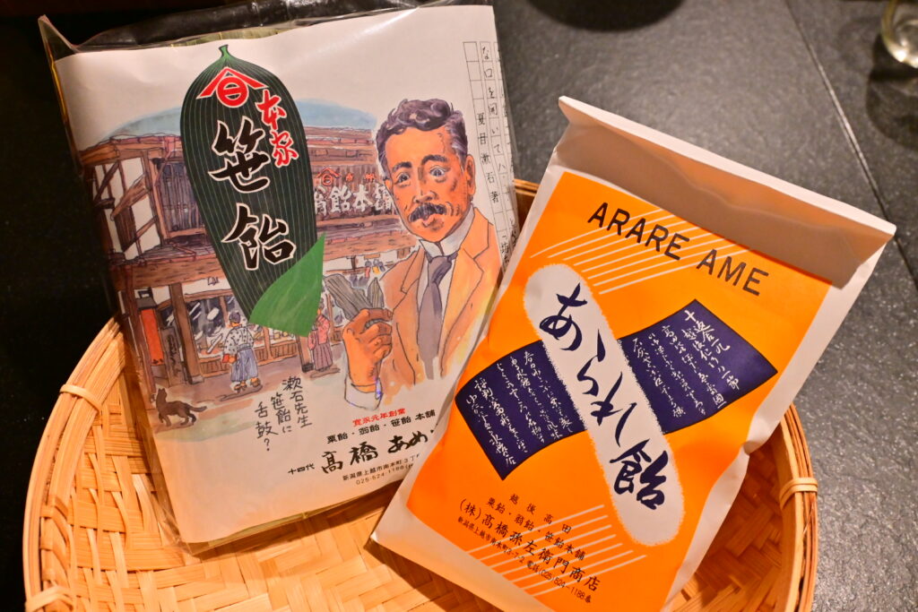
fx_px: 803
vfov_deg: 41.7
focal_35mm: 32
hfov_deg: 59.5
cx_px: 459
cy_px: 306
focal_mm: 21
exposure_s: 1/30
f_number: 5.6
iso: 1250
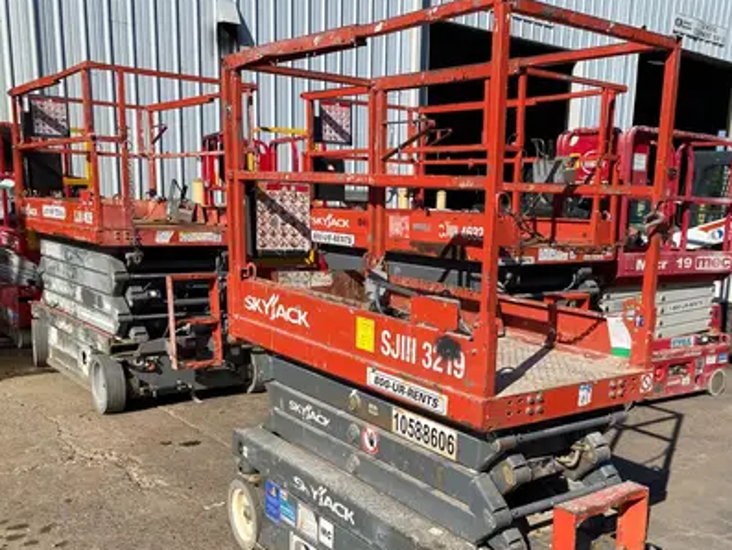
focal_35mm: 36
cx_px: 444
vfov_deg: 39.3
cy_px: 361
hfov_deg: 51.0
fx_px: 761
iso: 32
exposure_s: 1/3731
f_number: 1.8
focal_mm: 4.25
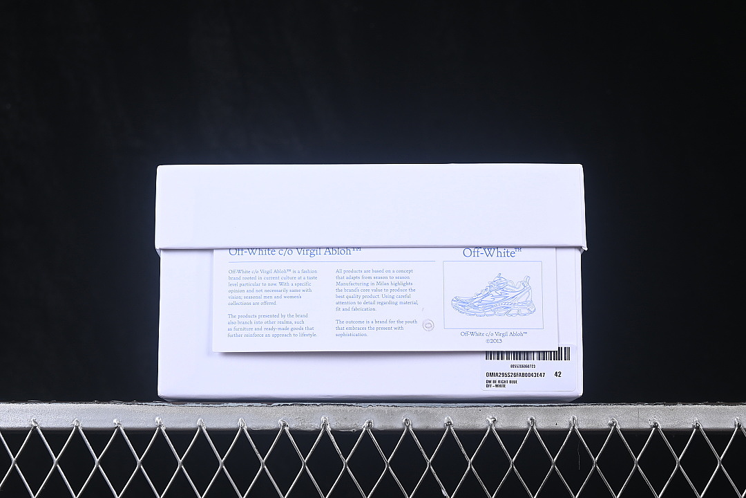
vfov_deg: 18.2
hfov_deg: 27.0
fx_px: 1554
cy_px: 249
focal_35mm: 75
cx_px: 373
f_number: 8
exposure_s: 1/80
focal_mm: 50
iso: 160
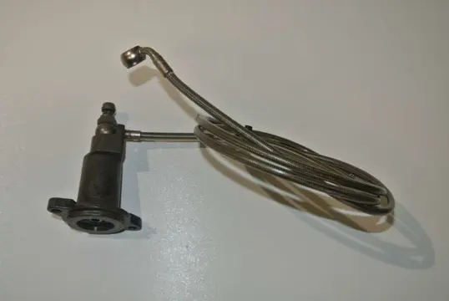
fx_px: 499
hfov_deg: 48.4
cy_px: 150
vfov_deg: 33.5
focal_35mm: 40
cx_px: 224
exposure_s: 1/60
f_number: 4.2
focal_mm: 15.1
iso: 200
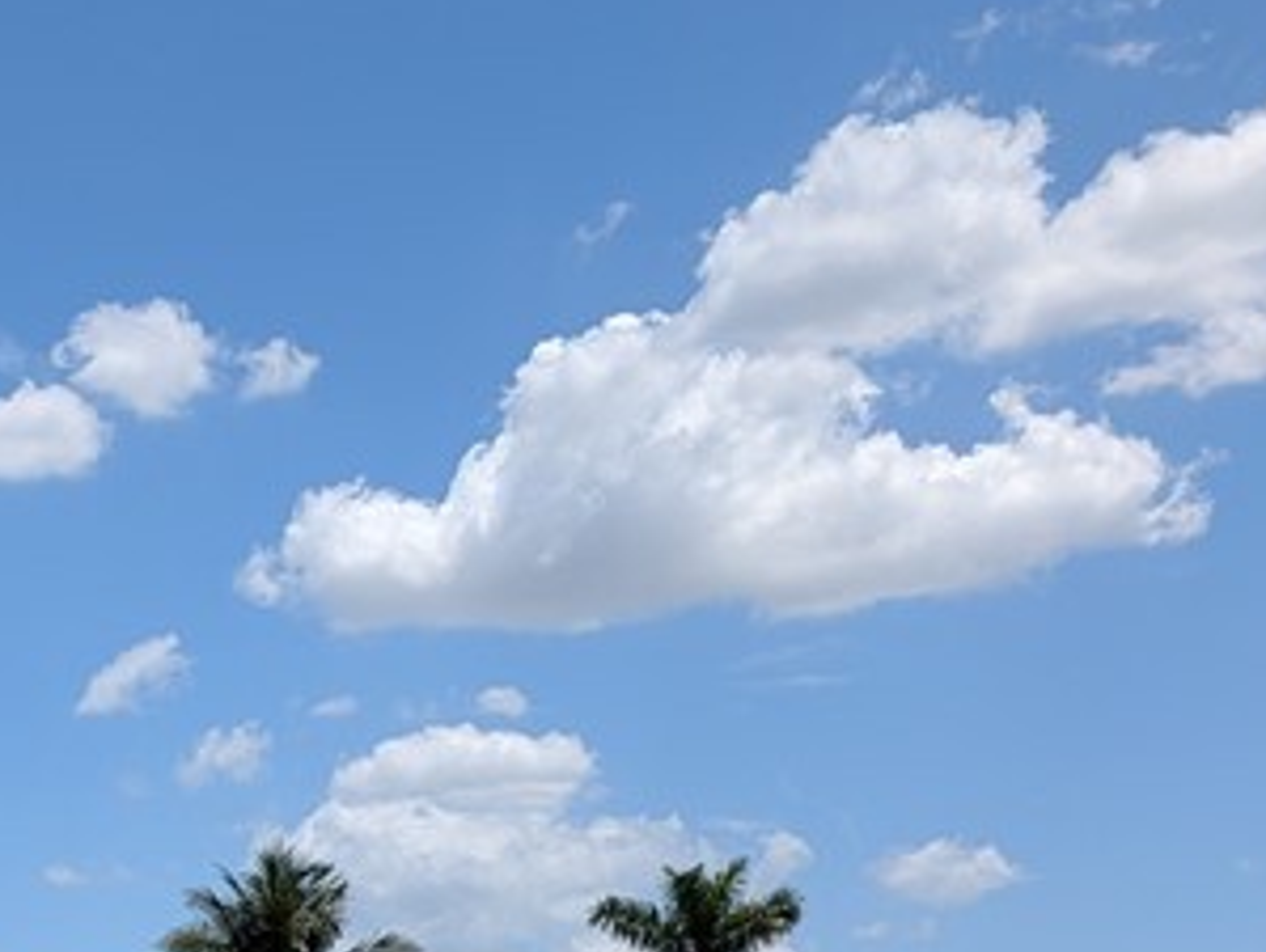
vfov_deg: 16.3
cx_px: -519
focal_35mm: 82
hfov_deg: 20.9
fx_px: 3003
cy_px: 1464
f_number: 1.68
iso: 22
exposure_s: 1/2146
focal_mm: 6.9
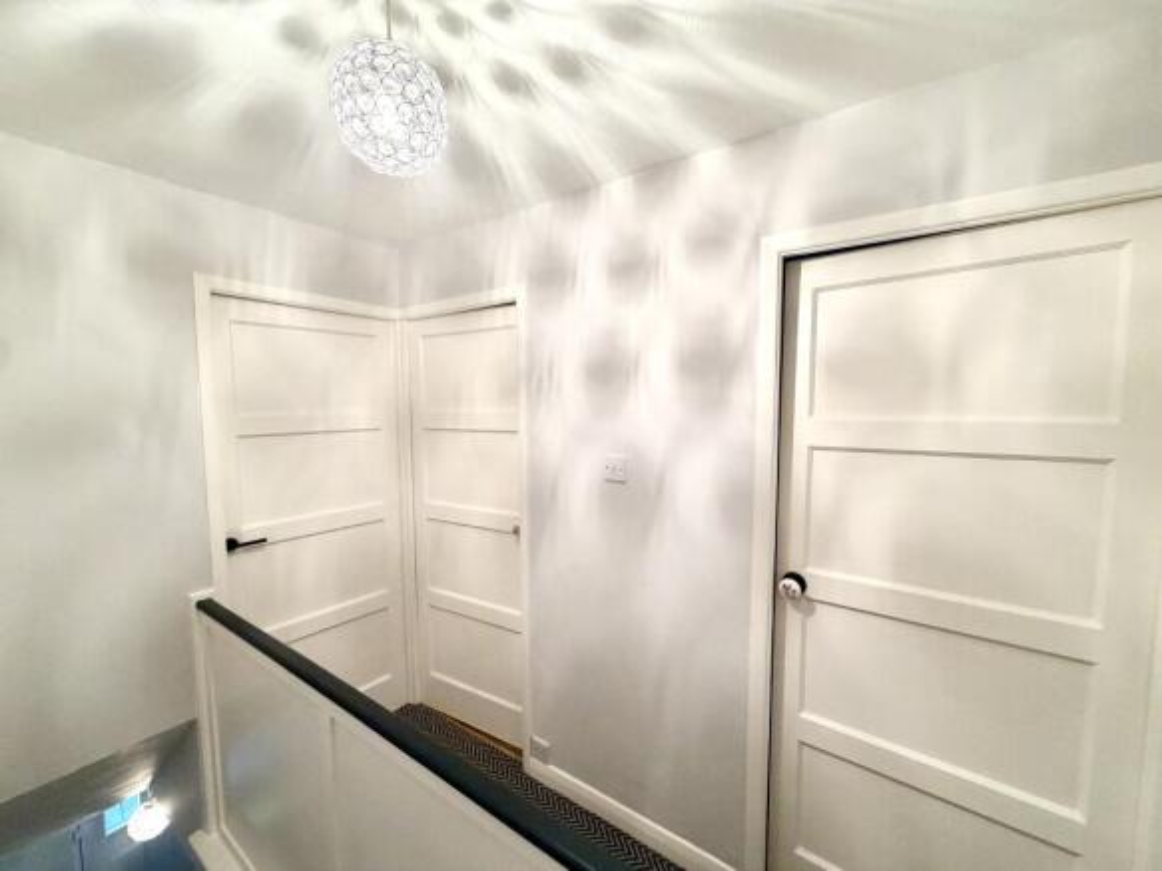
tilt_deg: -4.8
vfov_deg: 85.7
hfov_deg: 102.1
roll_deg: +0.3
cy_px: 436
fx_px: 470
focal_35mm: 14
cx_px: 581
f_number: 2.2
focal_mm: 2.22
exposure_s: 1/100
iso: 250
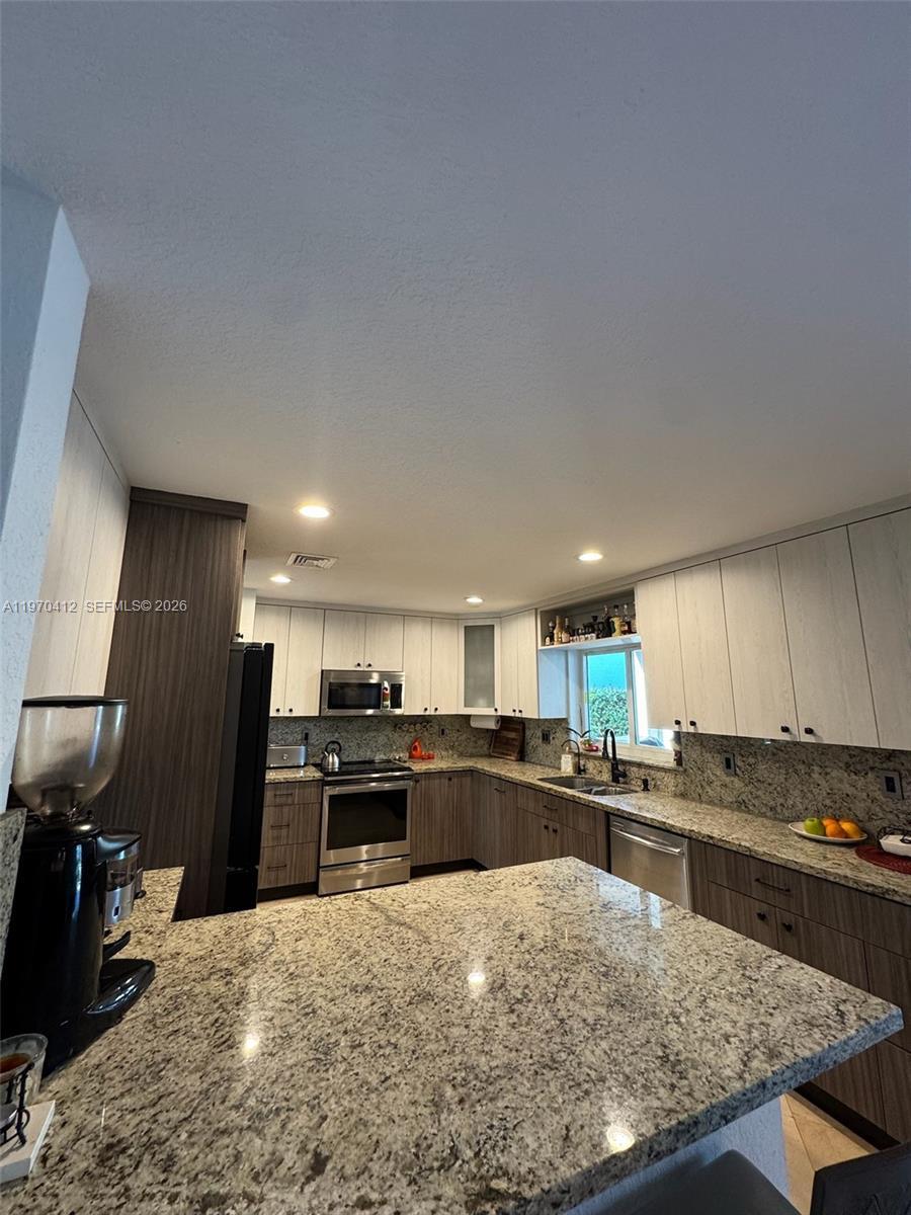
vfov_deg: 102.1
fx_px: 491
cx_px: 456
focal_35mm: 14
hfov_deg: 85.7
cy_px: 608
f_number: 2.2
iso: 200
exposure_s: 1/60
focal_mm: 2.22
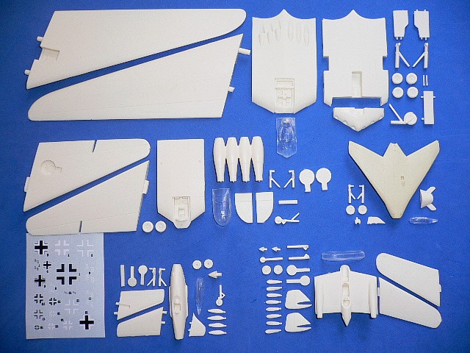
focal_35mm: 35
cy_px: 176
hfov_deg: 52.6
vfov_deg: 40.7
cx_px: 235
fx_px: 475
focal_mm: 5.8
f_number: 2.8
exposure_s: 1/80
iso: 80
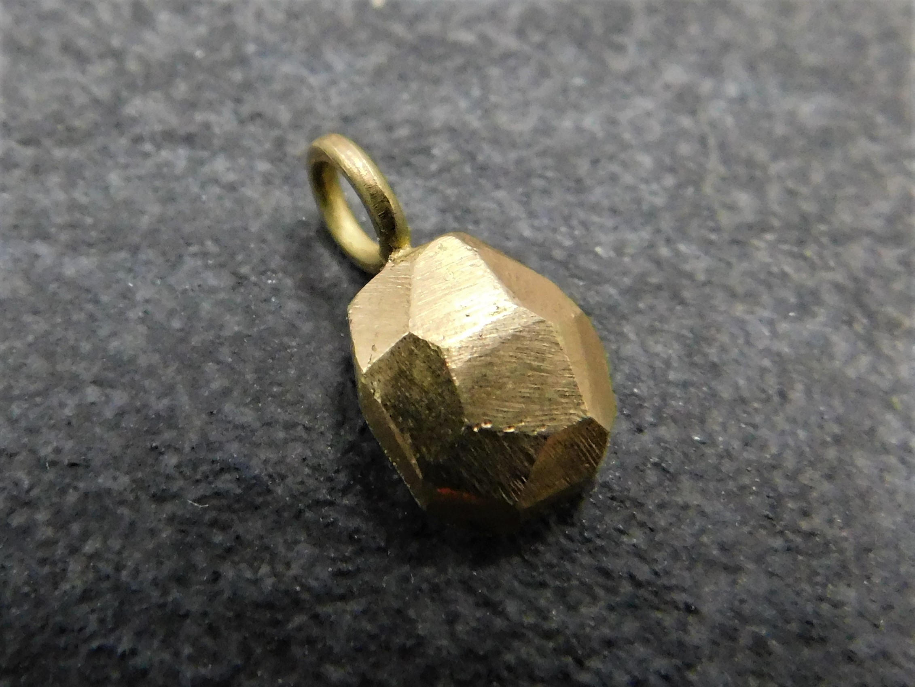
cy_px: 344
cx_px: 458
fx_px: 608
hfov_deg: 73.9
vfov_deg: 58.9
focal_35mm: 23
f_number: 3
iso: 800
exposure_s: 1/640
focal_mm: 4
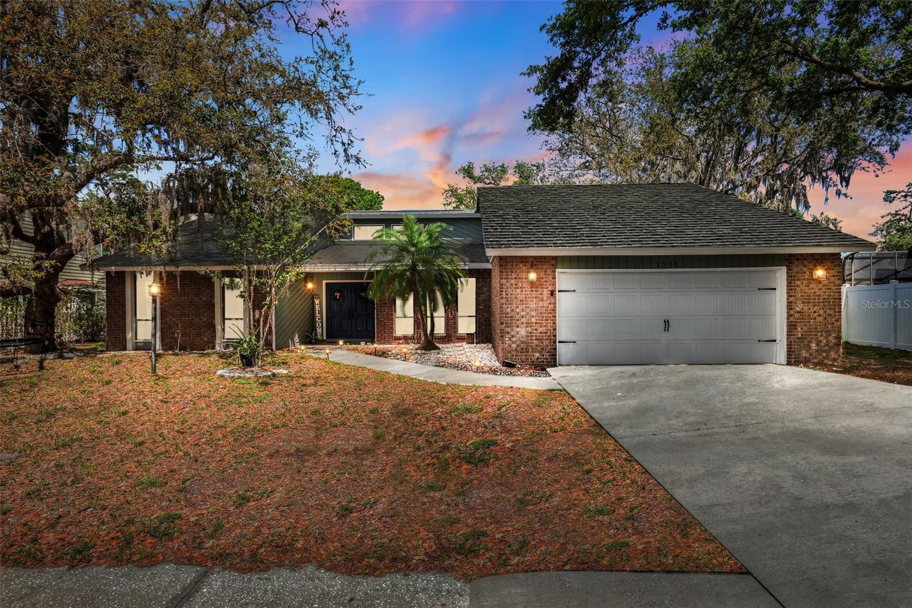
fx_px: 456
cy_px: 304
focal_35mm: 18
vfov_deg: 67.4
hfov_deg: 90.0
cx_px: 456
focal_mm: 18
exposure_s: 1/100
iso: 100
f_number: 8
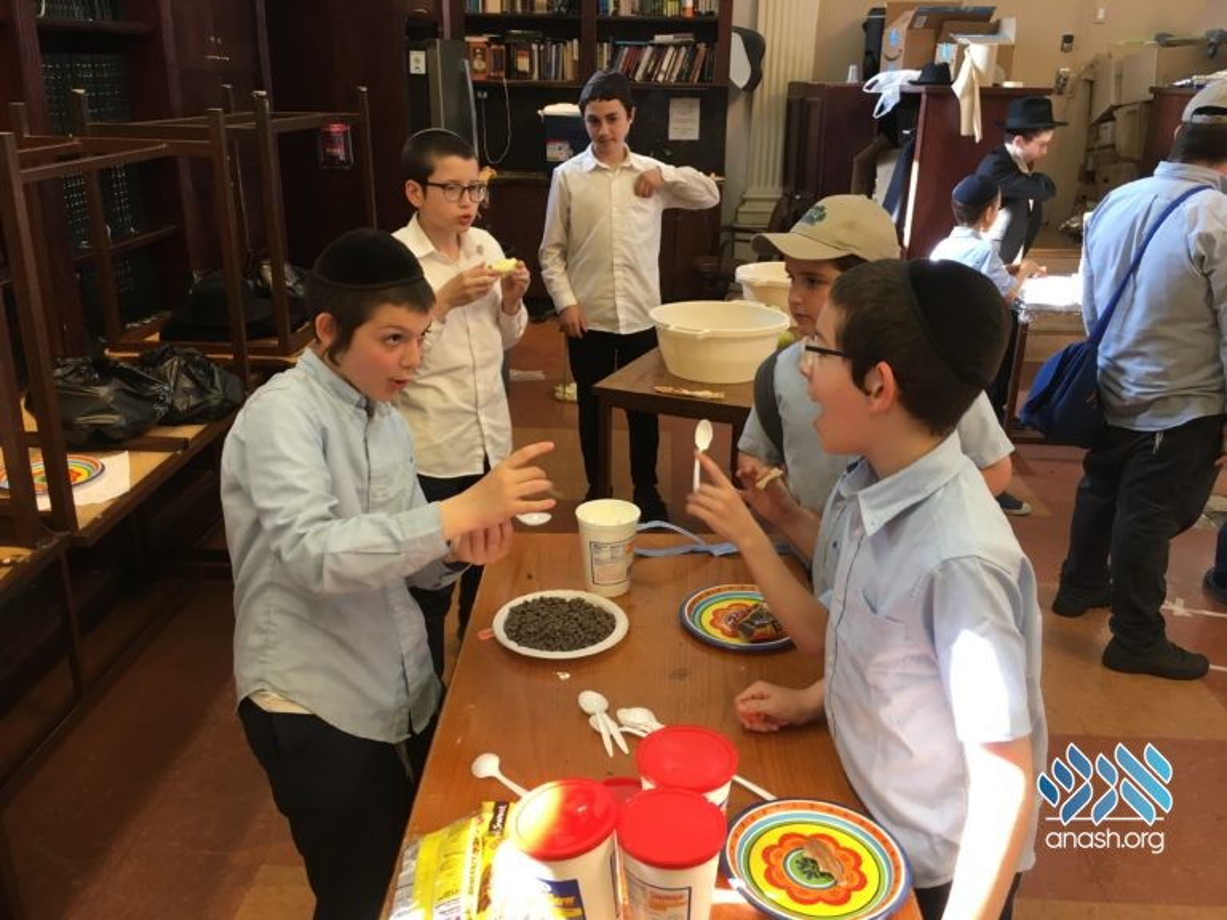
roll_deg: -0.1
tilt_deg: -19.2
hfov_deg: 61.7
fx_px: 1028
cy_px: 460
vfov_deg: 48.2
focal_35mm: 29
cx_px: 614
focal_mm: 4.15
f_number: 2.2
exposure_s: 1/30
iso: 64
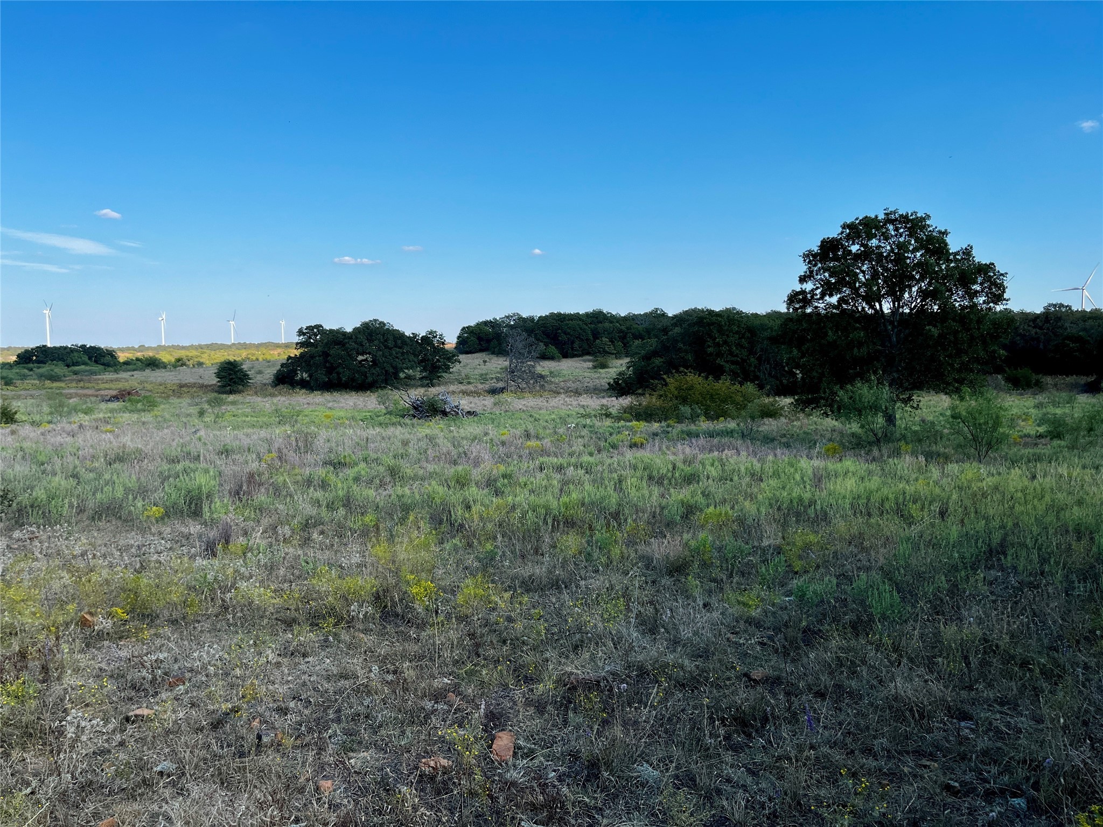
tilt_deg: -1.9
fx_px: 828
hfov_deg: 67.3
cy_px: 414
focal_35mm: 26
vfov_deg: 53.1
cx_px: 552
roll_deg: +0.9
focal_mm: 5.1
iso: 50
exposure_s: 1/2463
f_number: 1.6
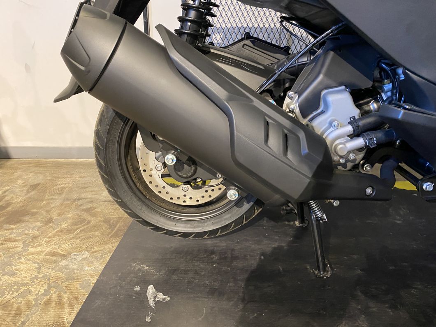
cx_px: 218
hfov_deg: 67.3
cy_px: 164
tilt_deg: -18.4
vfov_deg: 53.1
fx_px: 327
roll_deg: -0.8
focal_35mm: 26
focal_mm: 4.25
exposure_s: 1/33
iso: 400
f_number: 1.8
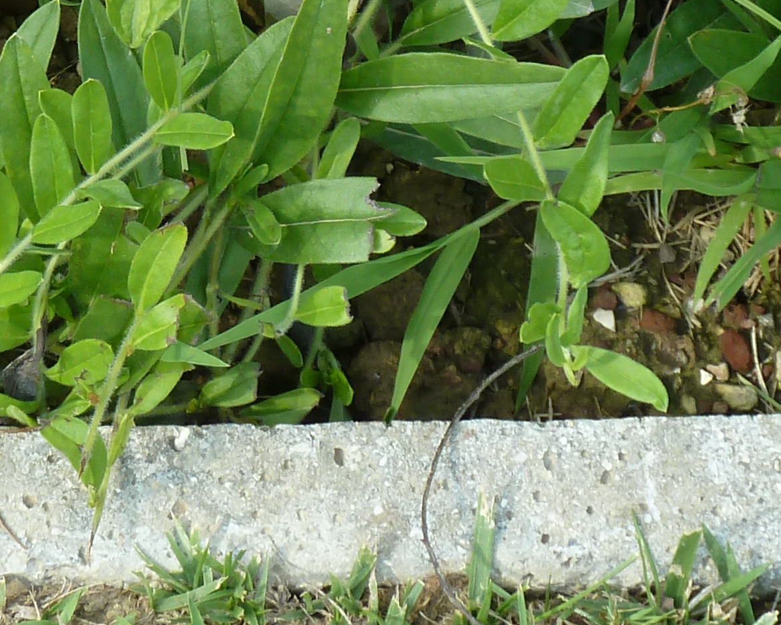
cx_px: 150
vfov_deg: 7.3
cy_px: -282
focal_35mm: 209
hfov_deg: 9.2
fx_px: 4832
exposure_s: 1/100
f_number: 4
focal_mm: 10.3
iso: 80
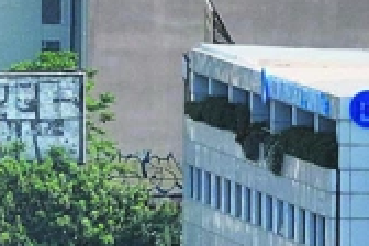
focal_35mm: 1052
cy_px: 189
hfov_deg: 2.0
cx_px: -556
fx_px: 10782
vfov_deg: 1.3
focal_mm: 30.7
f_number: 3.4
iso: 110
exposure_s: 1/800
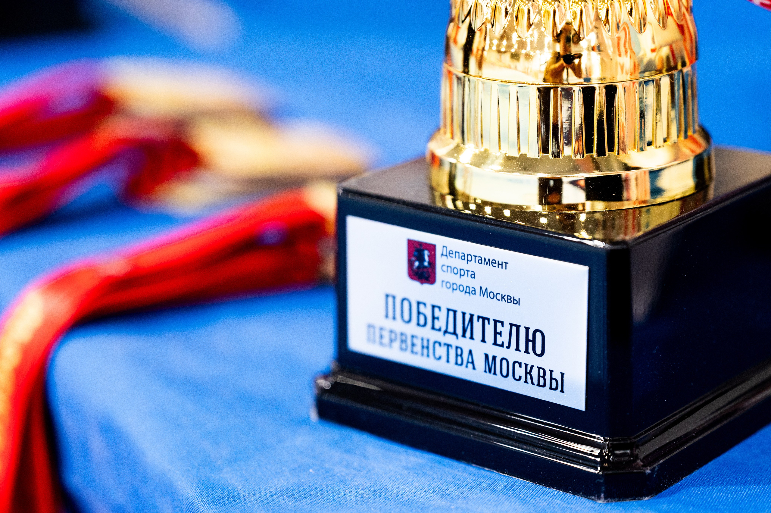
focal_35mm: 94
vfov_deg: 14.6
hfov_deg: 21.7
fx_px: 2006
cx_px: 453
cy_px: 307
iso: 2500
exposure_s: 1/500
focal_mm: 70
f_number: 2.8
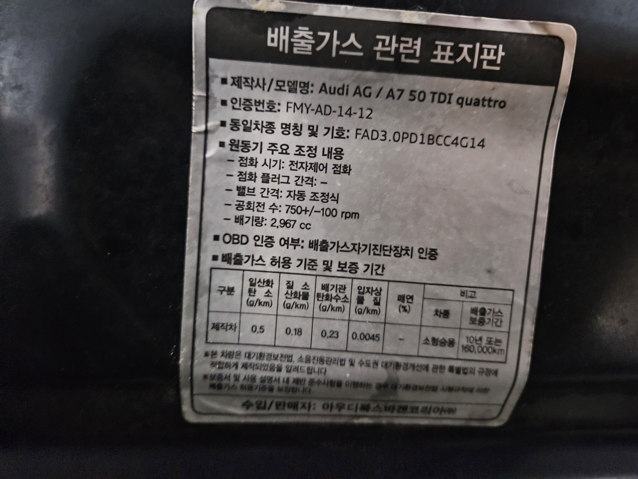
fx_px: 424
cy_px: 240
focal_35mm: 23
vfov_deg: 58.9
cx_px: 319
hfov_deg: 73.9
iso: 1250
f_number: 1.8
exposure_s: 1/20
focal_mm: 5.4
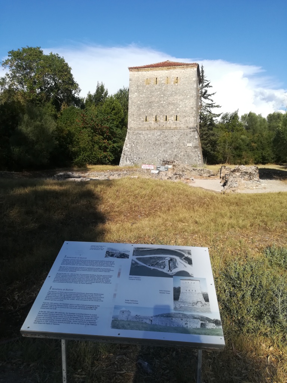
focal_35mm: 26
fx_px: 287
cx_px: 144
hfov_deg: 53.1
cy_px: 192
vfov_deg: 67.3
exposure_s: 1/1179
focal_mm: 3.83
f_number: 2.2
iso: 50
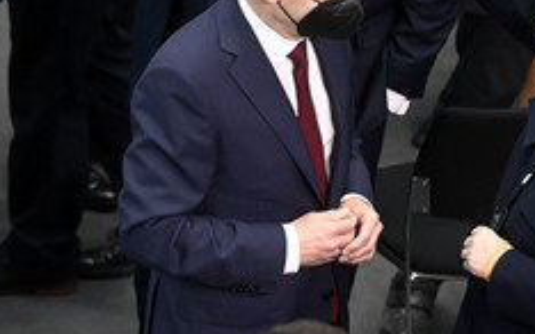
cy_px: 156
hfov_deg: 8.2
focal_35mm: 255
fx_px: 3716
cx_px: 461
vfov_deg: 5.1
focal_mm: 130
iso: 8000
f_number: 4
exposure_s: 1/640
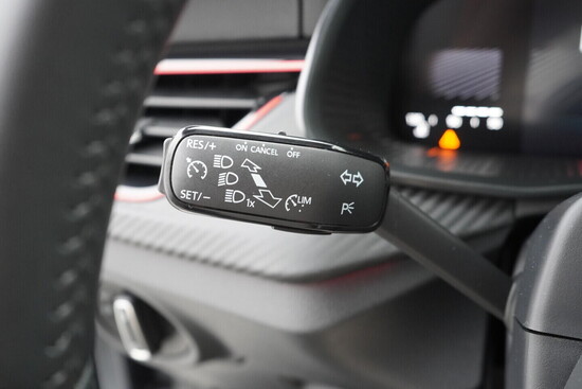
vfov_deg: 36.9
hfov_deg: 53.1
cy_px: 194
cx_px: 291
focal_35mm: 36
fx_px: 582
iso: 1600
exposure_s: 1/60
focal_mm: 24
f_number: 4
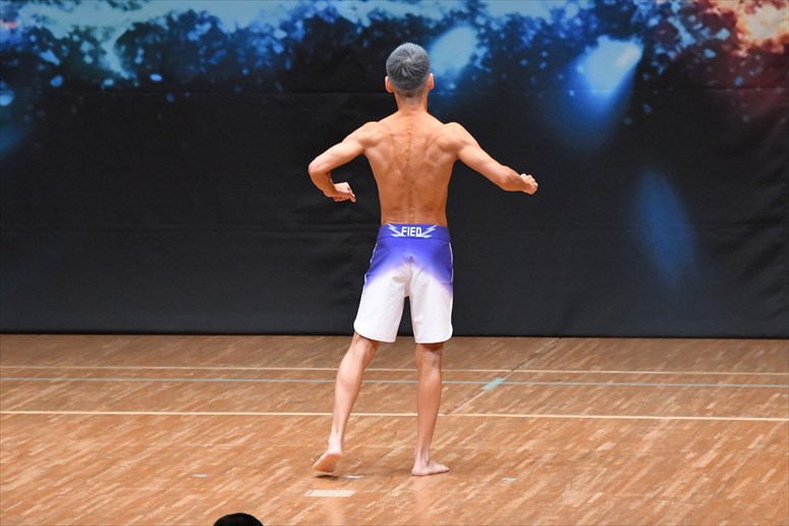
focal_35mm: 285
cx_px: 394
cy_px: 263
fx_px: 6243
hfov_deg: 7.2
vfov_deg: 4.8
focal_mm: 190
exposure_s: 1/400
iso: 8000
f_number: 5.6
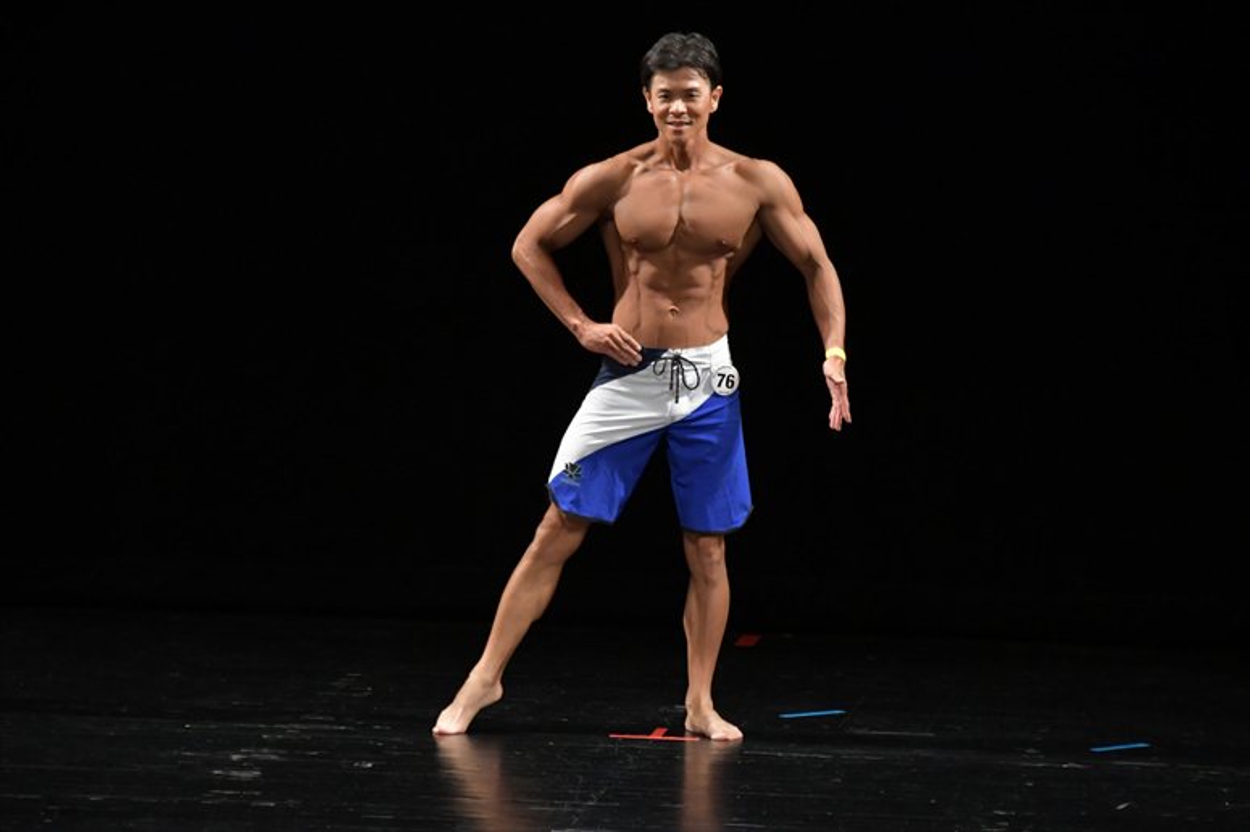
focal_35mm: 315
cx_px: 625
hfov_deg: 6.5
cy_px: 416
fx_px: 10932
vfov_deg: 4.4
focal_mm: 210
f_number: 5.6
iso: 3200
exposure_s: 1/400
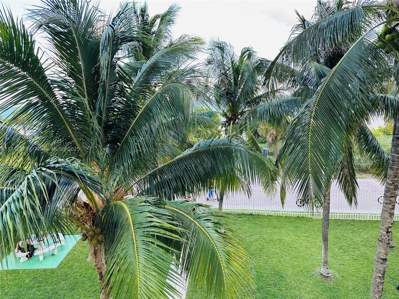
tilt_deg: -10.5
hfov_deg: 71.6
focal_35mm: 24
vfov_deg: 56.8
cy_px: 150
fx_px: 277
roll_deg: +2.7
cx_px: 200
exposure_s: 1/187
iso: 80
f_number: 1.78
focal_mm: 6.86
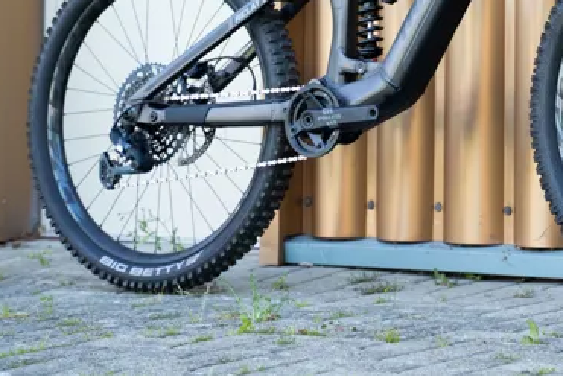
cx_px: 490
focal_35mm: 162
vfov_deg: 8.4
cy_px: -2
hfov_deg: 12.6
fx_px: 2534
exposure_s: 1/640
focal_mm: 75
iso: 1000
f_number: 4
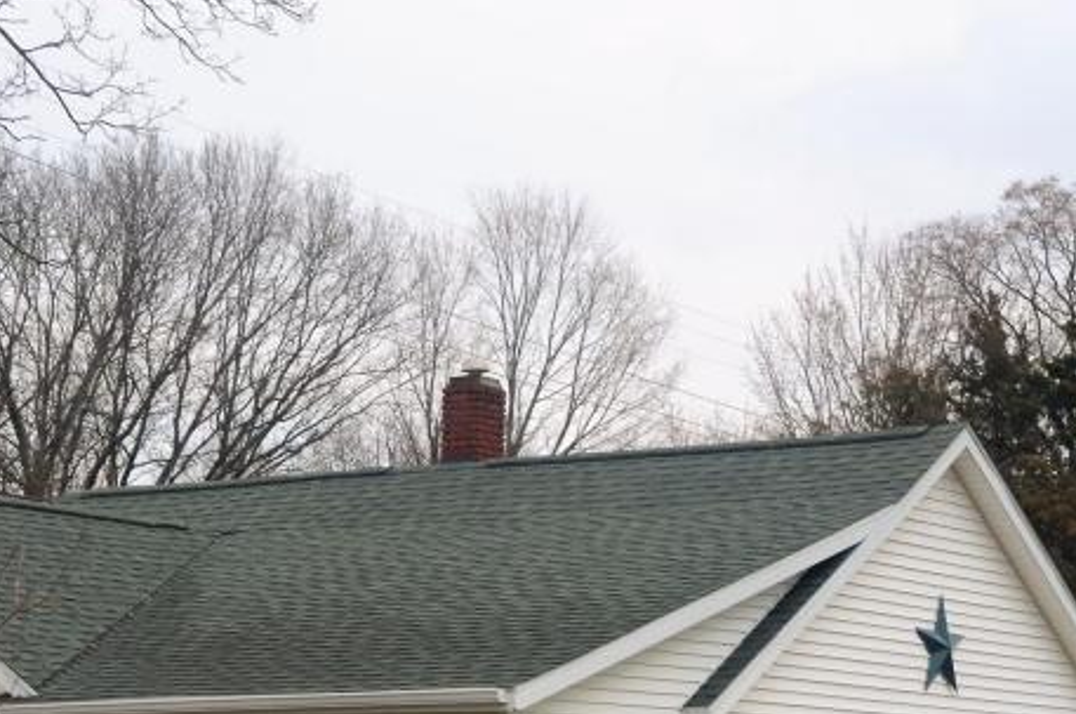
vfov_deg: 13.5
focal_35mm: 99
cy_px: 811
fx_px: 2954
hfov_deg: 20.6
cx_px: 522
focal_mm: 26
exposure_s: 1/250
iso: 125
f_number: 8
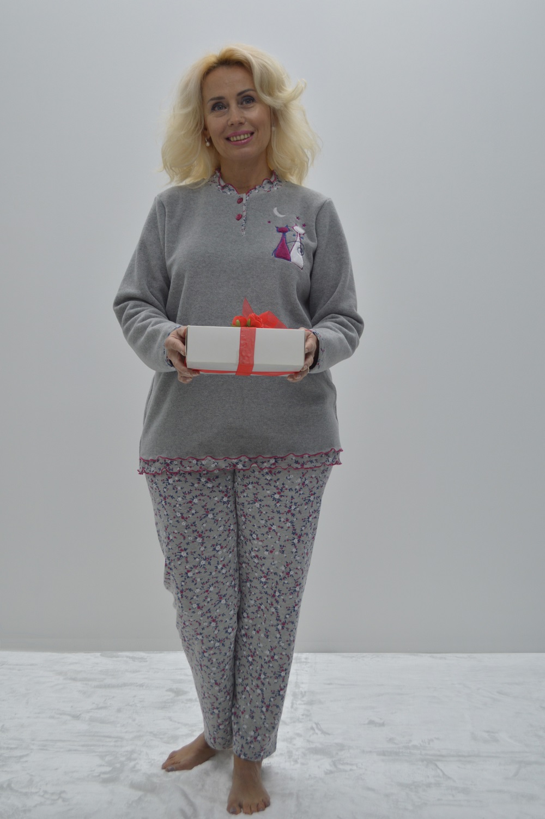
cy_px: 410
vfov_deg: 41.1
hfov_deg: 28.0
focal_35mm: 48
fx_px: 1091
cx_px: 272
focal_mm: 32
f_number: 4.8
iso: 100
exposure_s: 1/30
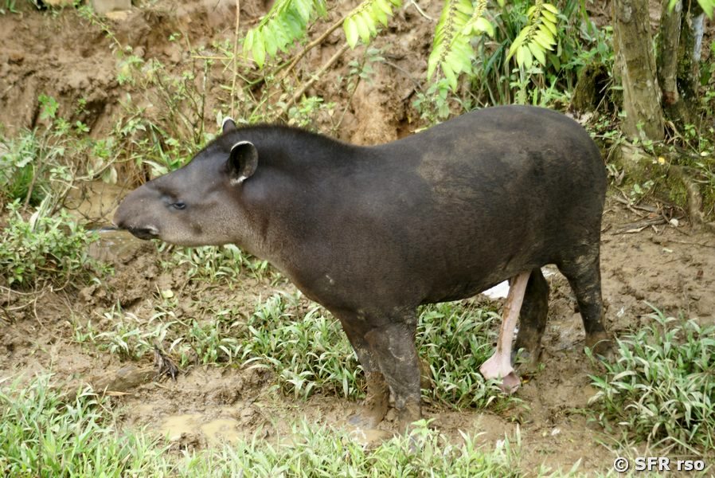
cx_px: 358
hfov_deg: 13.7
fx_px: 2981
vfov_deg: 9.2
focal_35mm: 150
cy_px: 239
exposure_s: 1/160
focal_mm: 100
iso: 250
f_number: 4.5
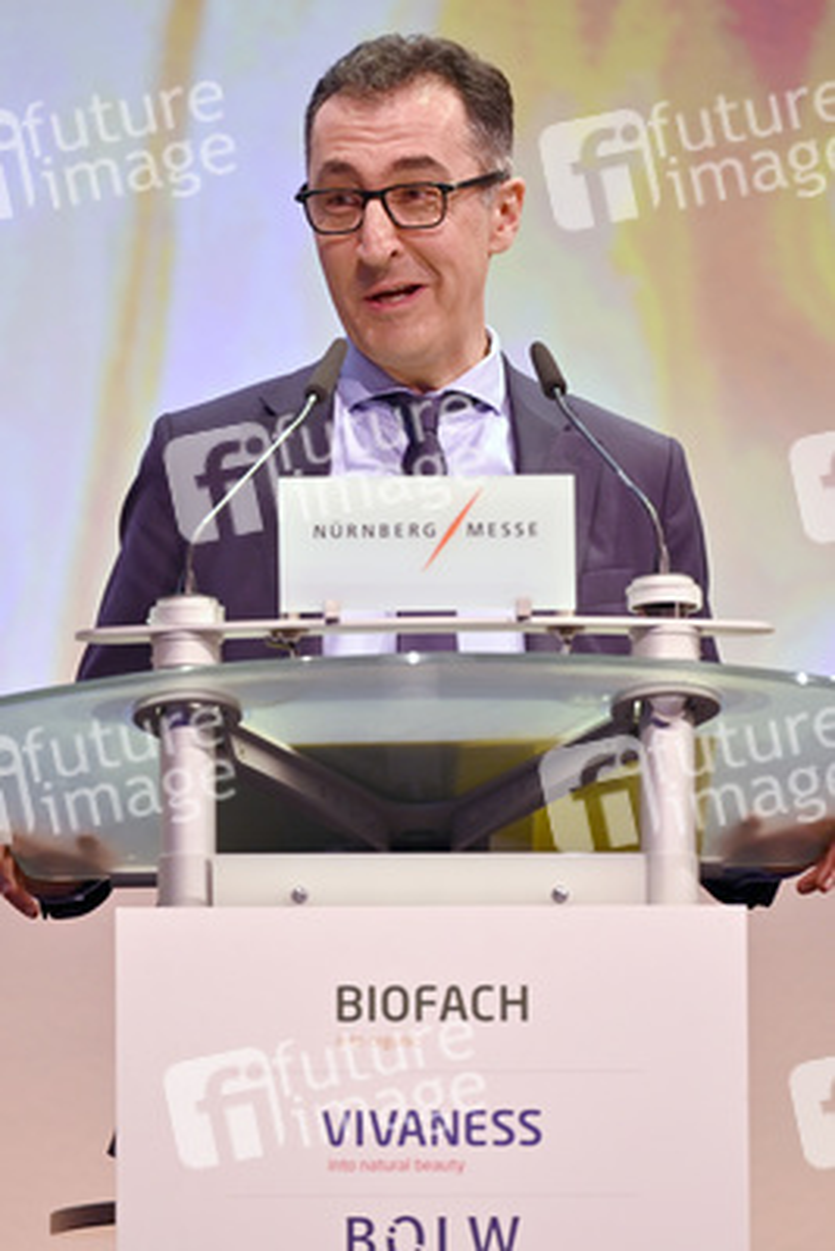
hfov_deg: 6.9
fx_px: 6952
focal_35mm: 200
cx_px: 418
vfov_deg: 10.3
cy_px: 626
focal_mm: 200
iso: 800
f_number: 2.8
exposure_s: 1/500
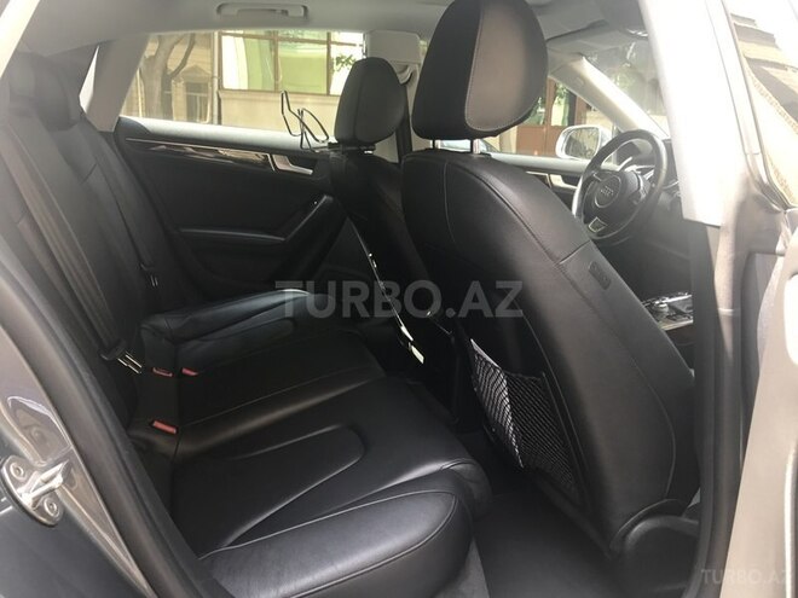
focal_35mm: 28
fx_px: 645
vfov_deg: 49.7
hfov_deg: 63.4
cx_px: 399
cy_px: 299
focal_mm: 3.99
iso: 25
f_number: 1.8
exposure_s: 1/50
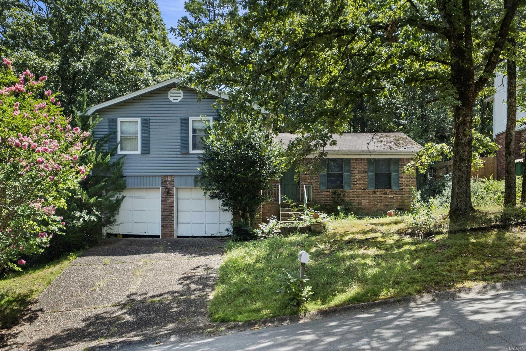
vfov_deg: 36.9
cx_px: 263
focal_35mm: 36
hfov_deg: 53.1
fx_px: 526
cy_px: 176
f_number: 4
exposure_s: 1/320
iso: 400
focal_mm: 24
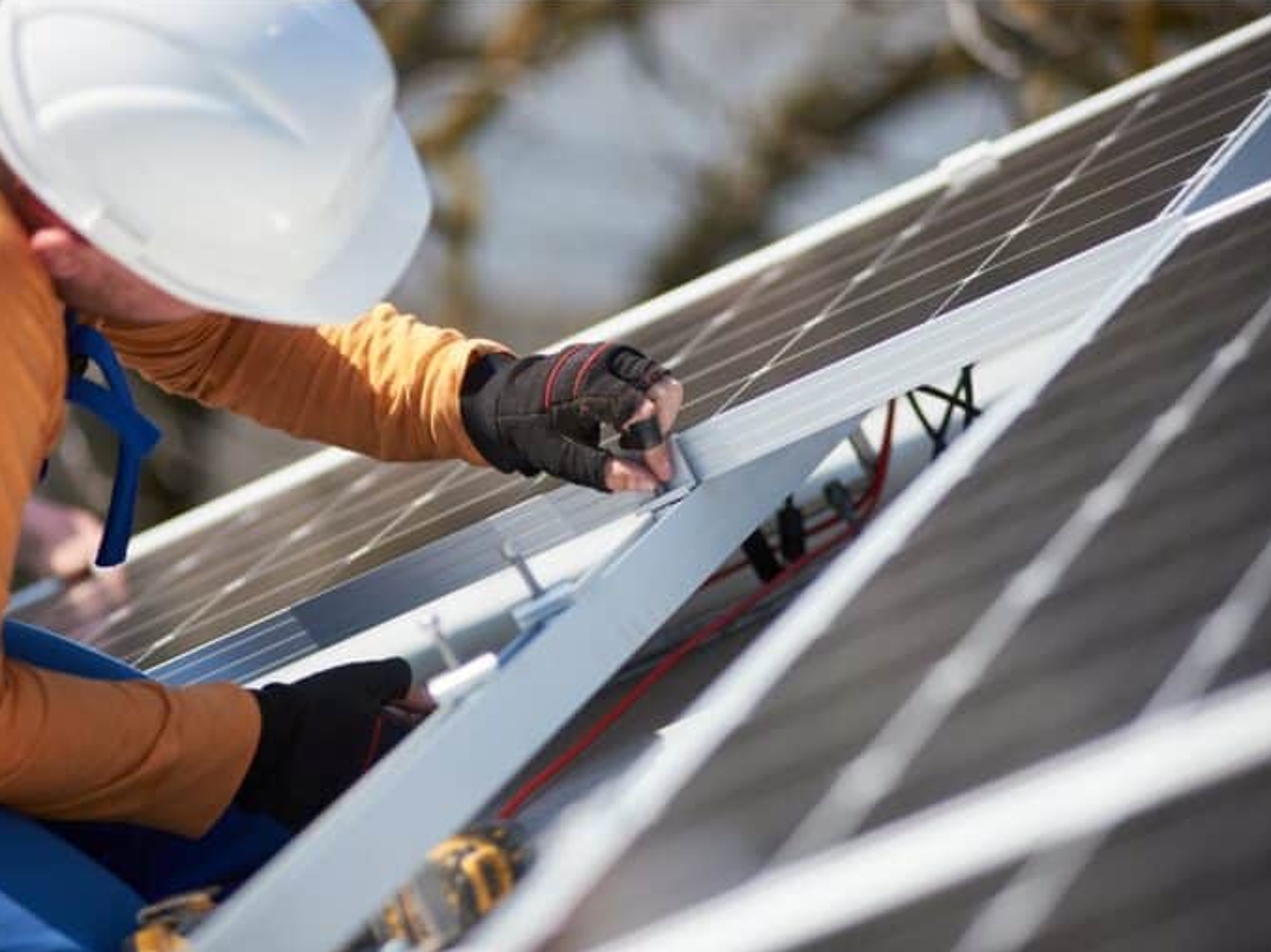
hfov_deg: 11.7
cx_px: 561
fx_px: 6203
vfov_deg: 8.8
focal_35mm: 169
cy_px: 475
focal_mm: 155
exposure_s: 1/2500
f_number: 2.8
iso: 100
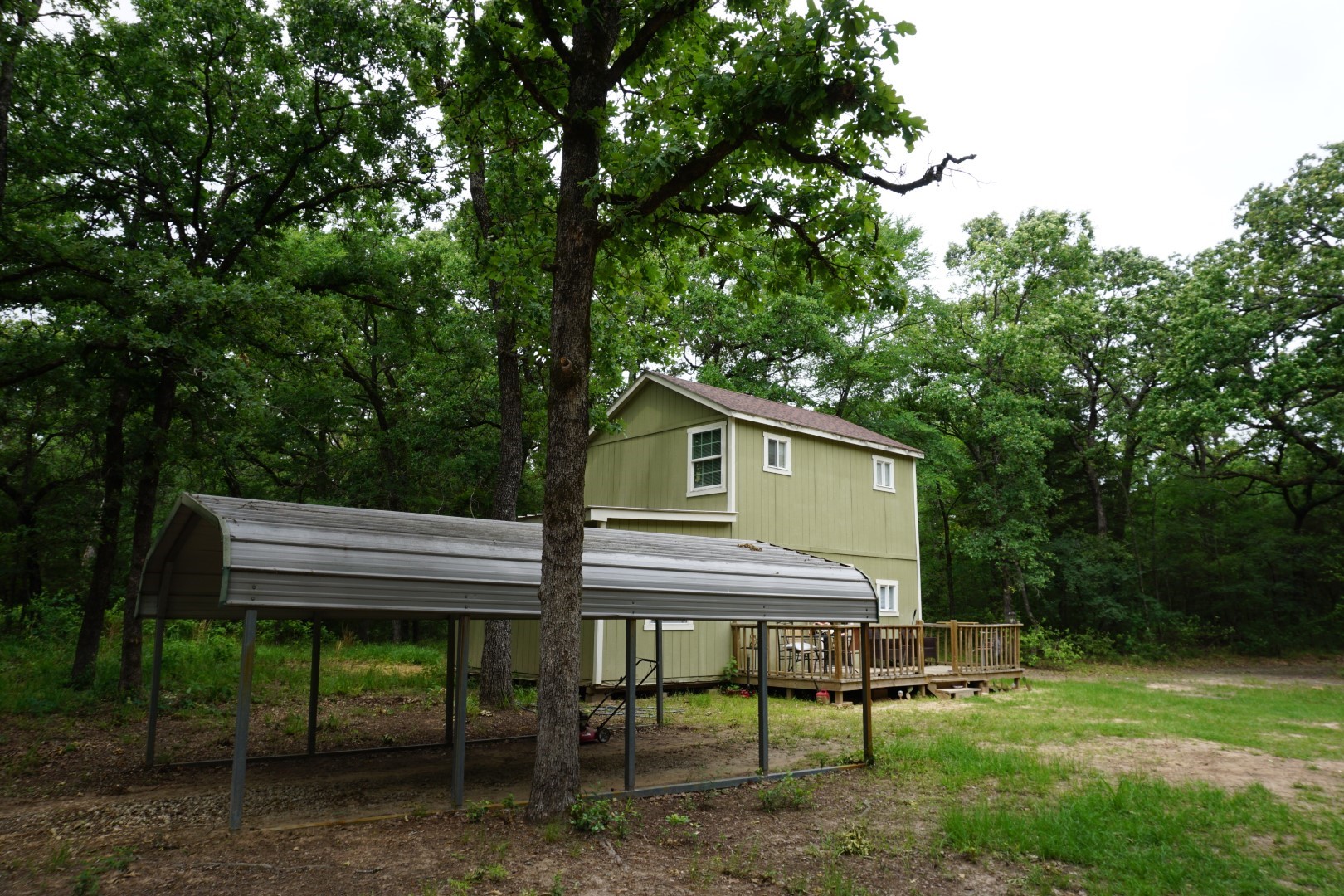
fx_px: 896
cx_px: 672
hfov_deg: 73.7
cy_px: 448
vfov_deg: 53.1
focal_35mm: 24
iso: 100
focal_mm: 16
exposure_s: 1/80
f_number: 9
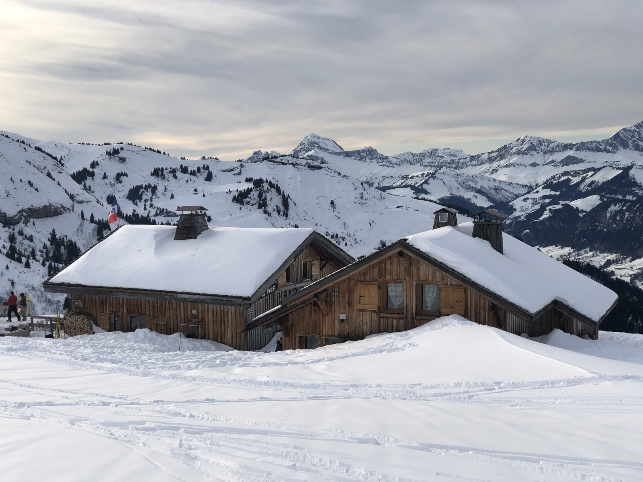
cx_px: 322
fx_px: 966
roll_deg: +1.2
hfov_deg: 36.8
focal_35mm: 52
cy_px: 241
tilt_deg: -4.7
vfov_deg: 28.0
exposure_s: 1/883
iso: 16
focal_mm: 6
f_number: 2.4
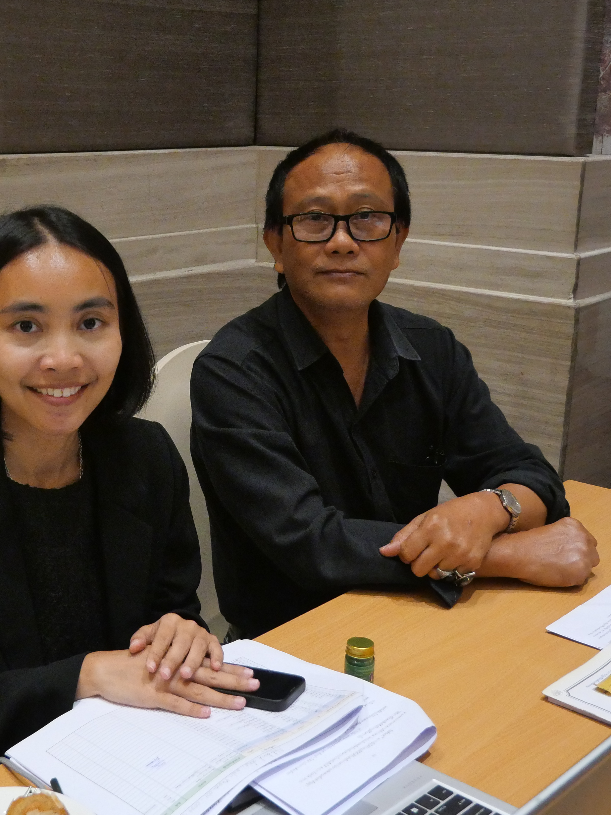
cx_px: 171
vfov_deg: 42.1
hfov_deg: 31.7
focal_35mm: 45
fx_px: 1059
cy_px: 410
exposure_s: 1/125
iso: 3200
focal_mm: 15
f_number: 3.7
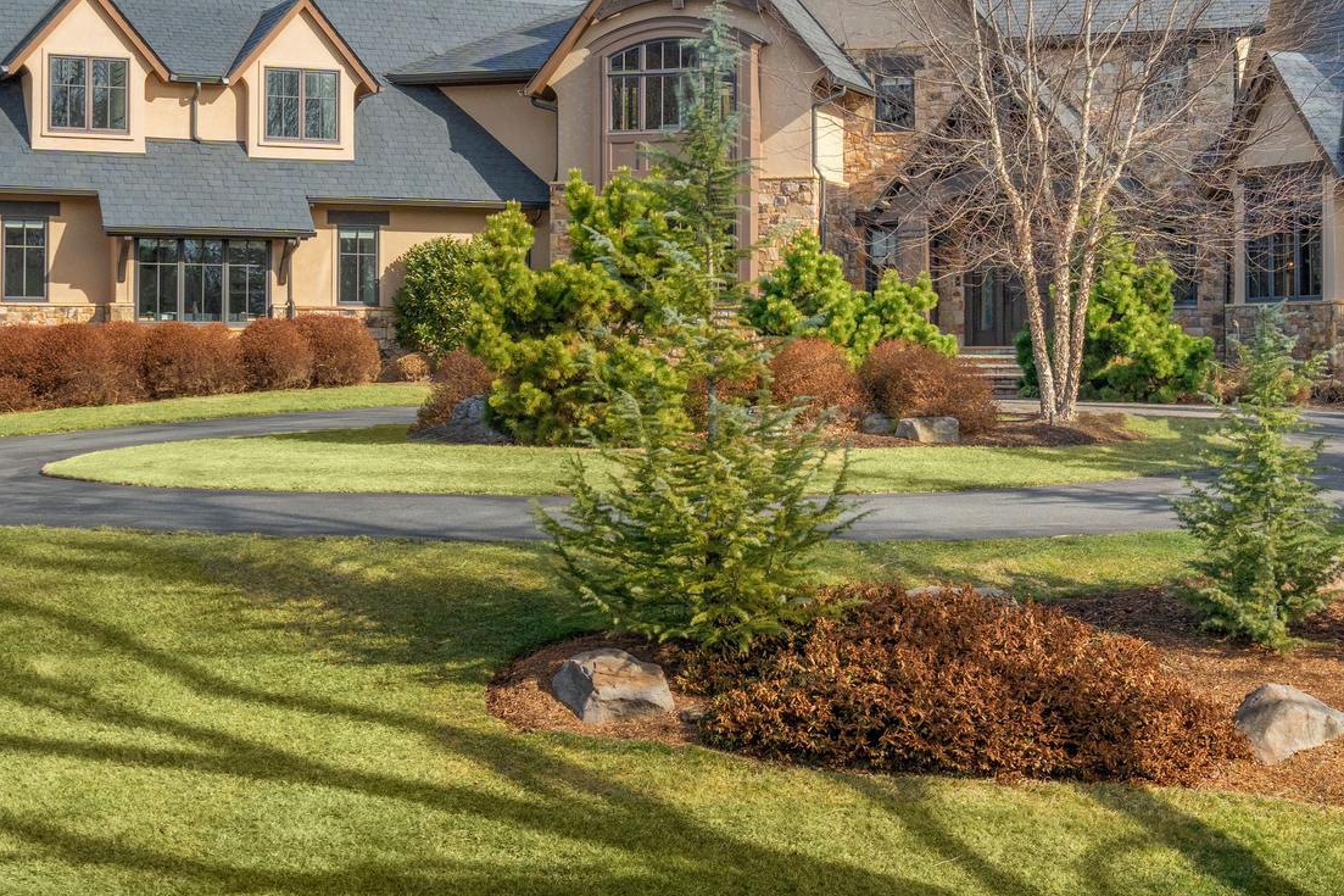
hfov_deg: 30.9
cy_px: 285
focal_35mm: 65
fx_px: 2426
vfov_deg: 20.8
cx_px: 777
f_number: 9
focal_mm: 35
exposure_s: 1/1250
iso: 800
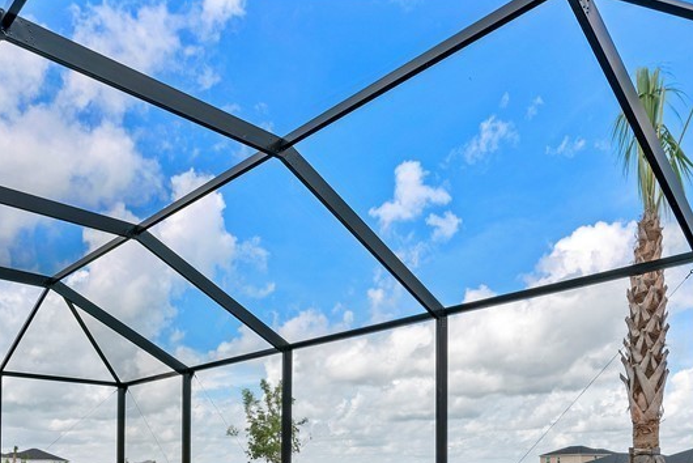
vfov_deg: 29.2
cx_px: 371
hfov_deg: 45.4
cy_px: 460
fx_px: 828
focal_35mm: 43
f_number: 11
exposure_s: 1/200
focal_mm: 21
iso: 160
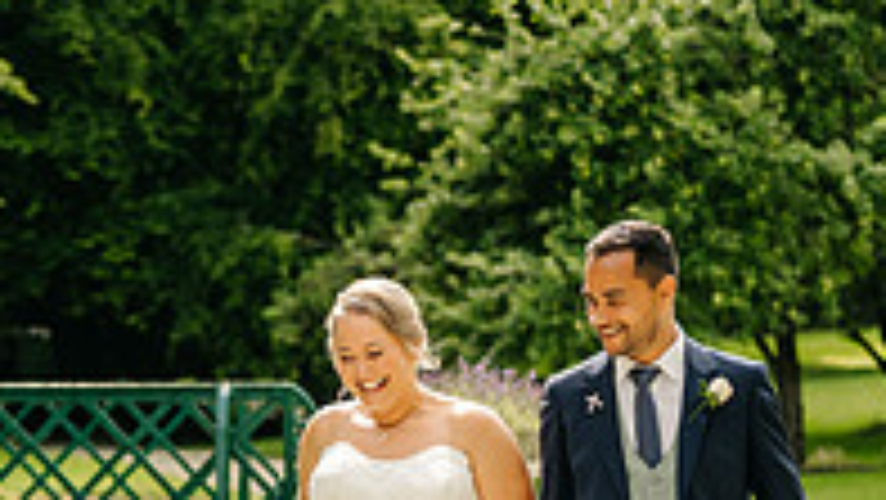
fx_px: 2538
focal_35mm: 108
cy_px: 556
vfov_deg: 11.1
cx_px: 112
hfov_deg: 19.5
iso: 100
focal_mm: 35
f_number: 1.4
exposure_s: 1/2000
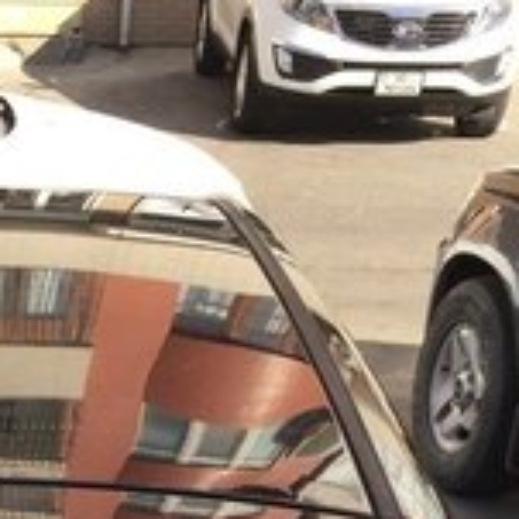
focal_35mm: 84
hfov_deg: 19.4
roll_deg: -0.2
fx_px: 1425
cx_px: -107
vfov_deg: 18.0
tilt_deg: -33.1
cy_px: 815
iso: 32
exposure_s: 1/581
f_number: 2.2
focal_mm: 4.15
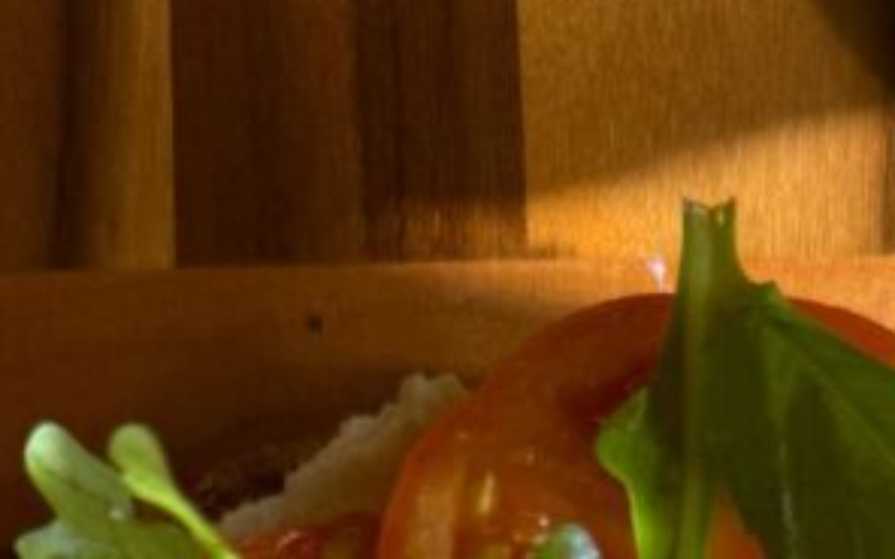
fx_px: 2146
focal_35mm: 88
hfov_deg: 23.5
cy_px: 1478
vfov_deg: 11.4
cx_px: 550
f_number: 1.78
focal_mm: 6.76
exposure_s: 1/1488
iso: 80
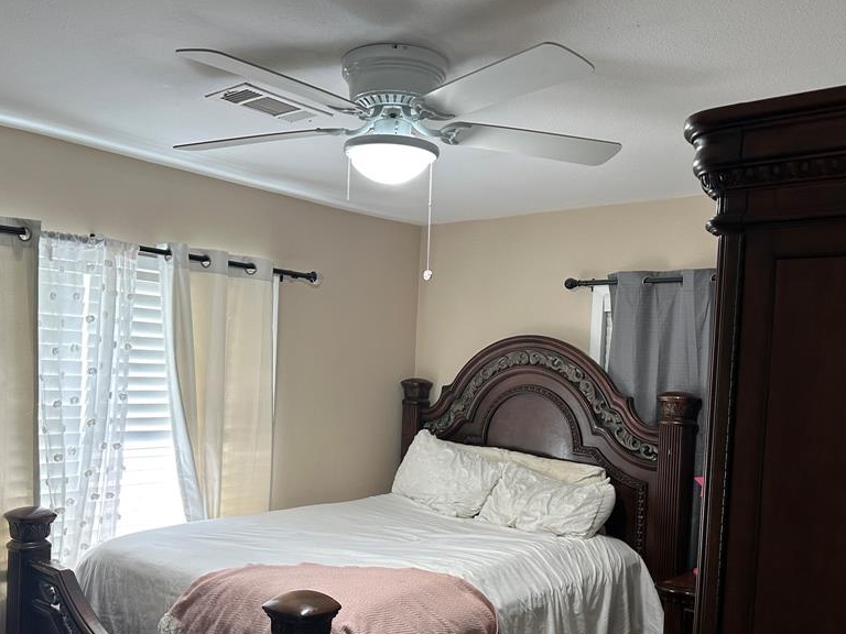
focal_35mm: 32
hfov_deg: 56.7
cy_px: 392
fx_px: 782
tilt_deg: -1.1
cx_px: 384
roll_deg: -2.5
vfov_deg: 43.8
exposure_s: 1/60
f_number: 1.78
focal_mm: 6.86
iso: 125
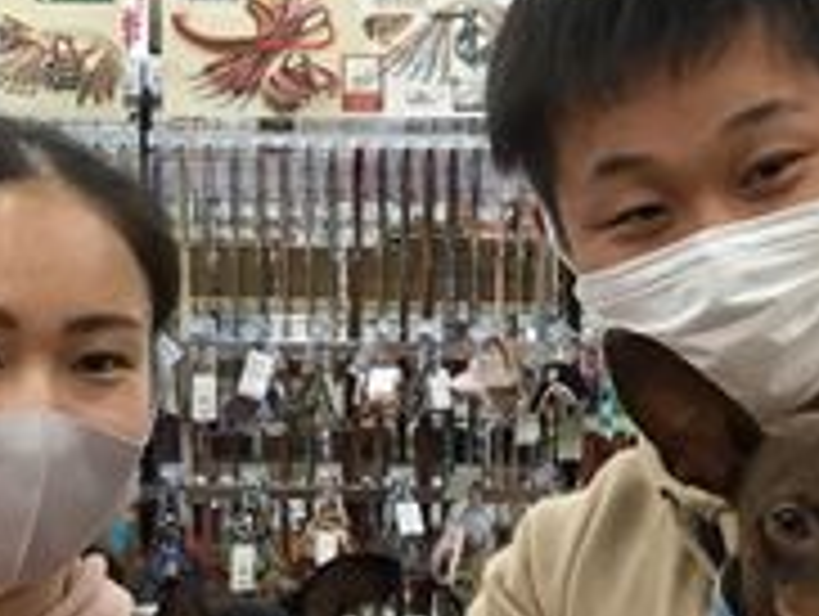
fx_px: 2416
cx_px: 382
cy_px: 656
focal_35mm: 102
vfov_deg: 14.3
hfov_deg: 19.2
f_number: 2.4
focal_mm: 3.3
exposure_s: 1/33
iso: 64
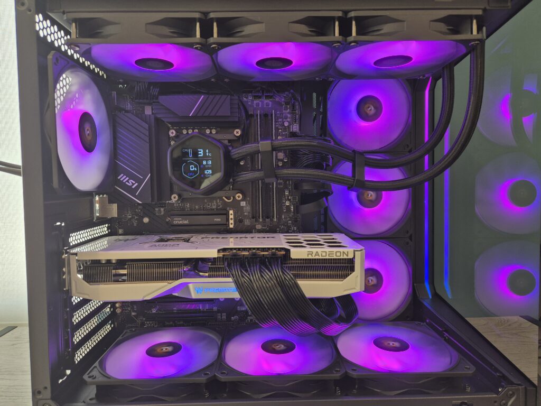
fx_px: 359
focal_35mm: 23
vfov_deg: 58.9
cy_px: 203
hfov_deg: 73.9
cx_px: 270
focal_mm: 5.4
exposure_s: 1/100
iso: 100
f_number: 1.8
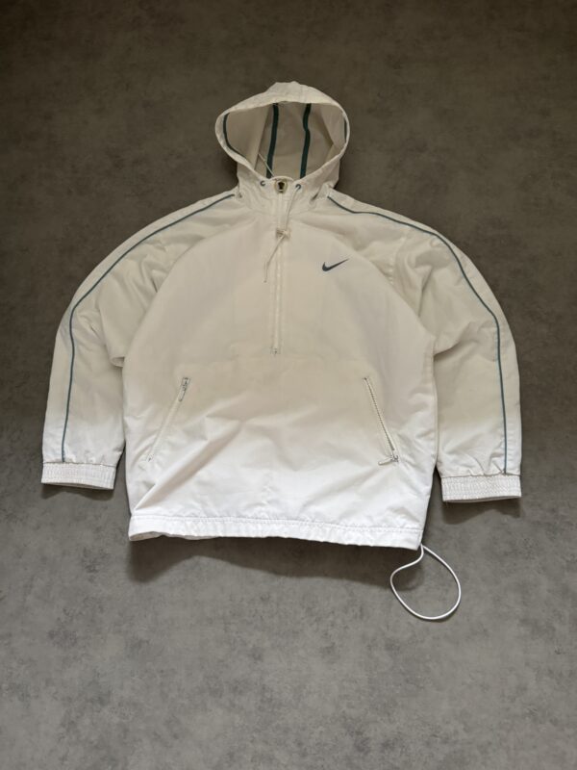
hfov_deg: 56.8
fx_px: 533
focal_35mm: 24
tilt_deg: -74.3
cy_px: 385
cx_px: 288
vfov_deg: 71.6
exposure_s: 1/60
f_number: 1.78
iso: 640
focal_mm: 6.76
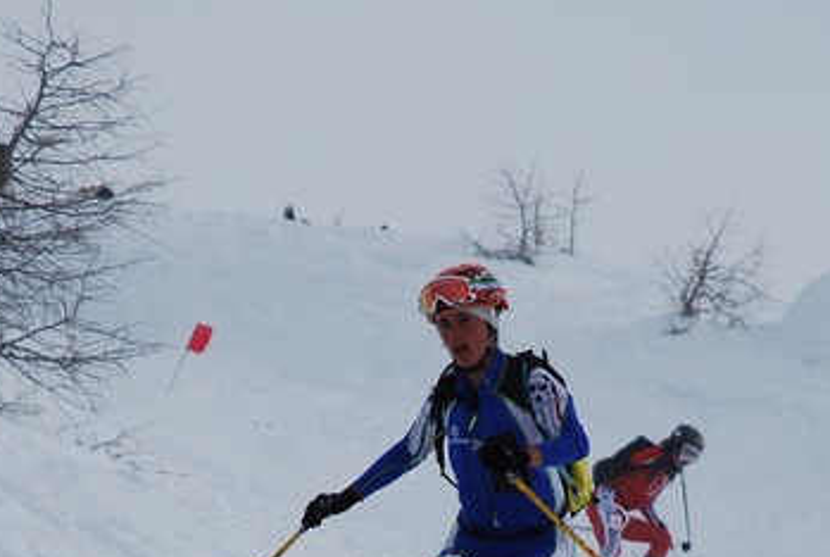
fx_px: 13706
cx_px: 402
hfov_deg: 3.5
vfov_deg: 2.3
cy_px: 642
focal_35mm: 593
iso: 110
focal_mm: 135
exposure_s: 1/1000
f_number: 5.6
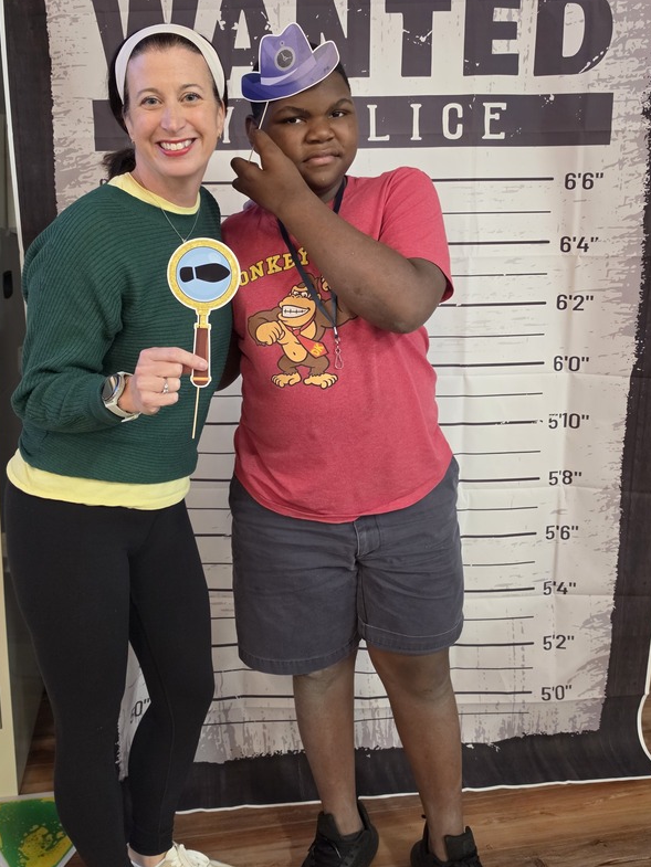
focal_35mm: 30
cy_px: 338
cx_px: 292
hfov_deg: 46.7
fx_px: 752
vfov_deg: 59.4
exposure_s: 1/120
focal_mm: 6.5
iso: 800
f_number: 1.4
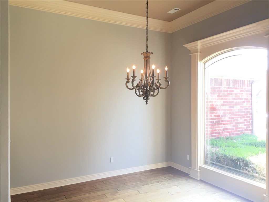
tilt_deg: -0.8
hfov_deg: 61.7
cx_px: 134
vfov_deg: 48.2
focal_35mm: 29
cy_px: 101
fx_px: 225
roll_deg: +0.8
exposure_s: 1/30
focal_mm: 4.15
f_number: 2.2
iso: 25
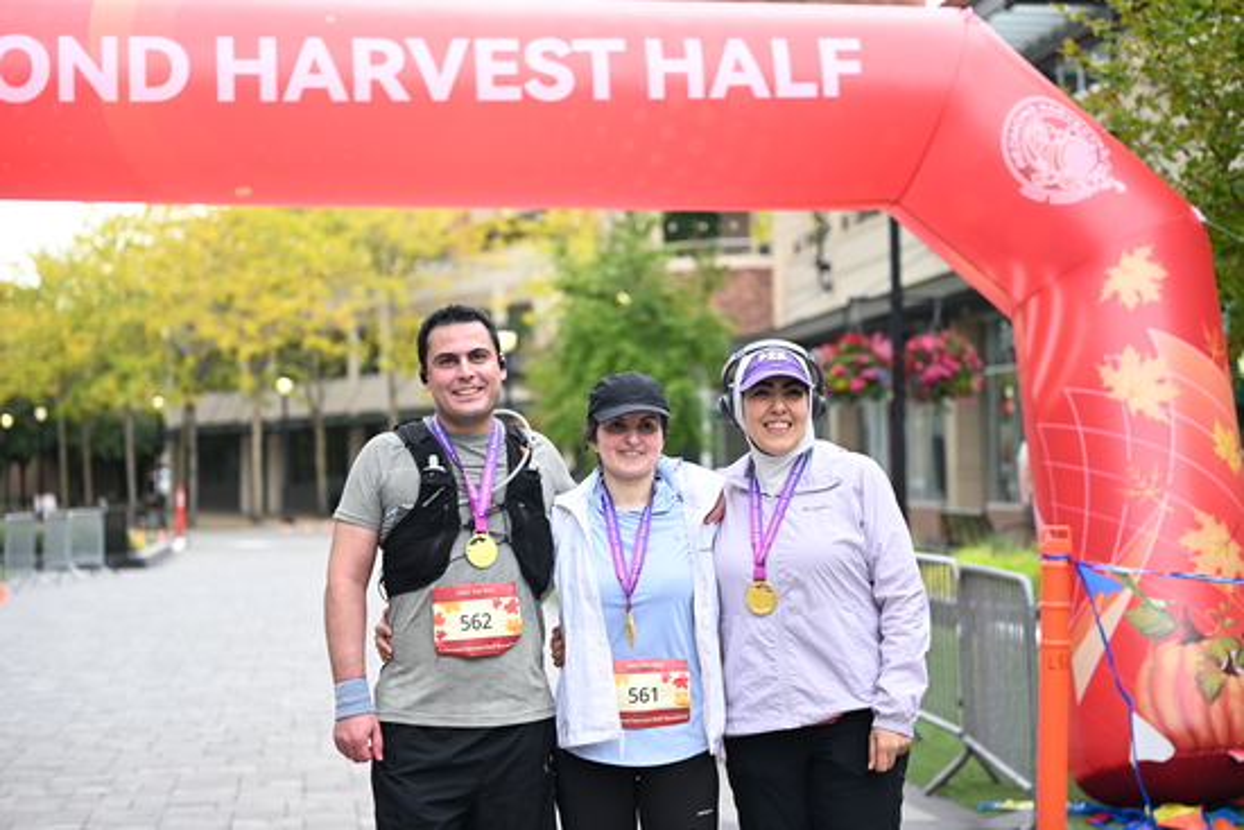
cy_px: 415
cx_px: 622
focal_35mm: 70
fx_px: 2419
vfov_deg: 19.5
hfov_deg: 28.8
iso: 640
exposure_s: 1/1600
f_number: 2.8
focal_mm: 70
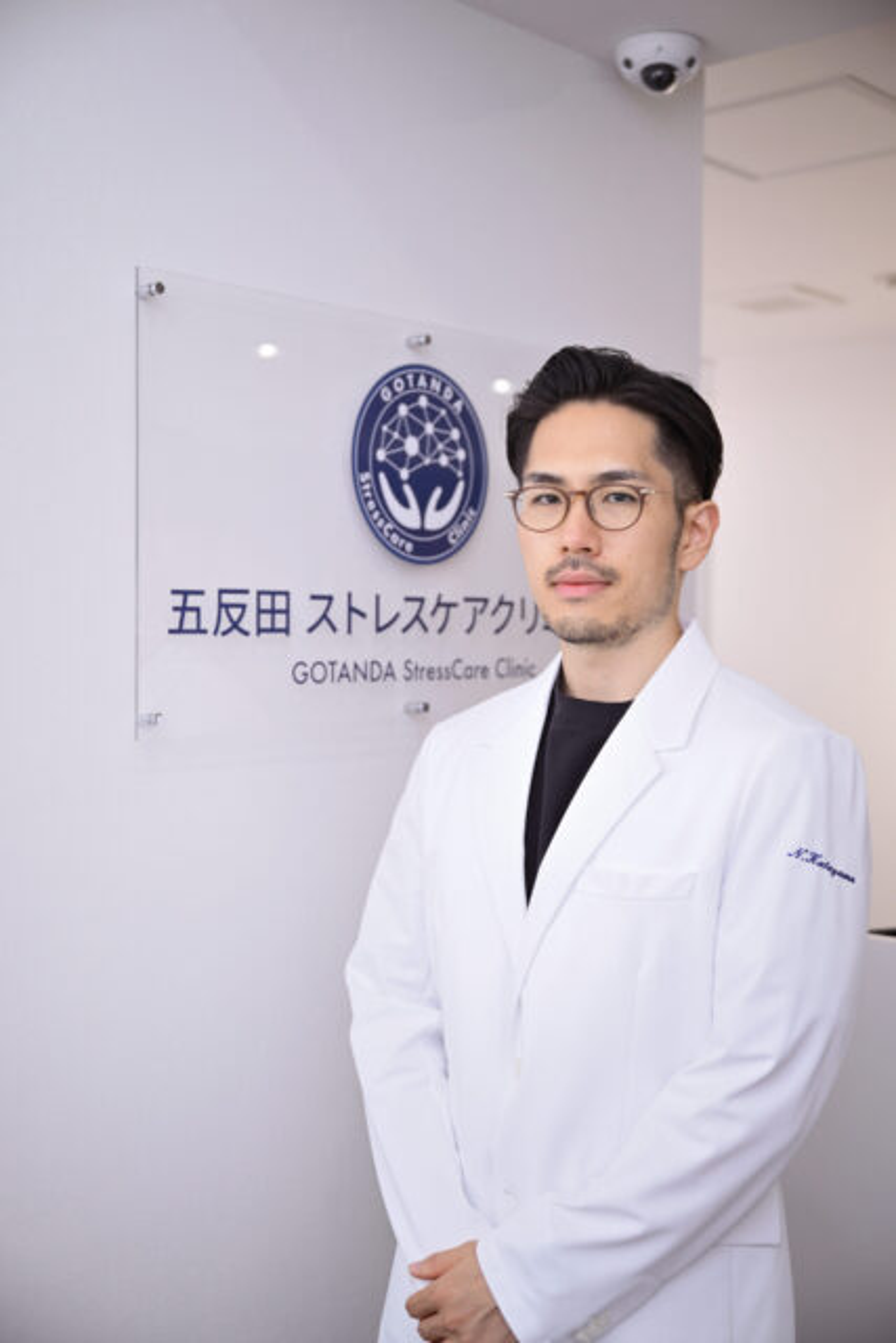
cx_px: 448
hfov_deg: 30.5
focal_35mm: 44
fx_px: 1642
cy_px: 672
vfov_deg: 44.5
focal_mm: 44
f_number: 2.8
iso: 100
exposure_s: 1/80
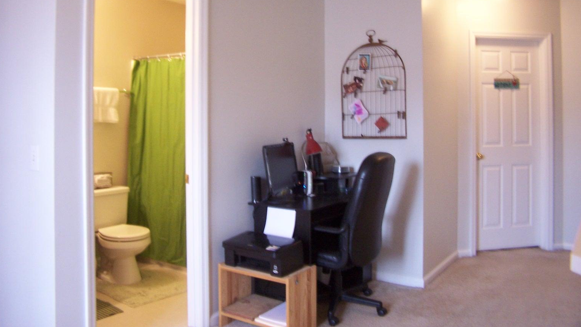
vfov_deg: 28.2
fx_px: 647
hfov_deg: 48.4
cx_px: 293
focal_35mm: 42
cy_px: 106
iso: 140
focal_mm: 6.3
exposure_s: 1/6
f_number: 2.8
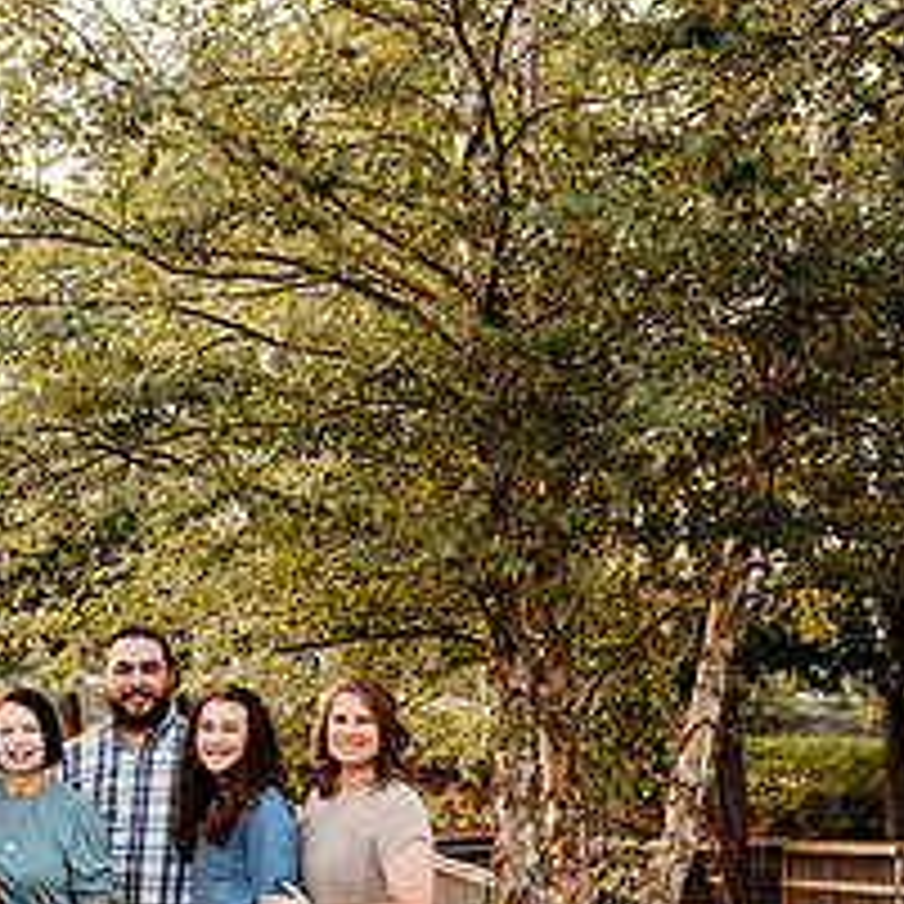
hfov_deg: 26.9
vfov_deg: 28.2
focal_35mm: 59
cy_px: 776
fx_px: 1743
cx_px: -72
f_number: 3.2
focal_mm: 24
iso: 320
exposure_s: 1/200
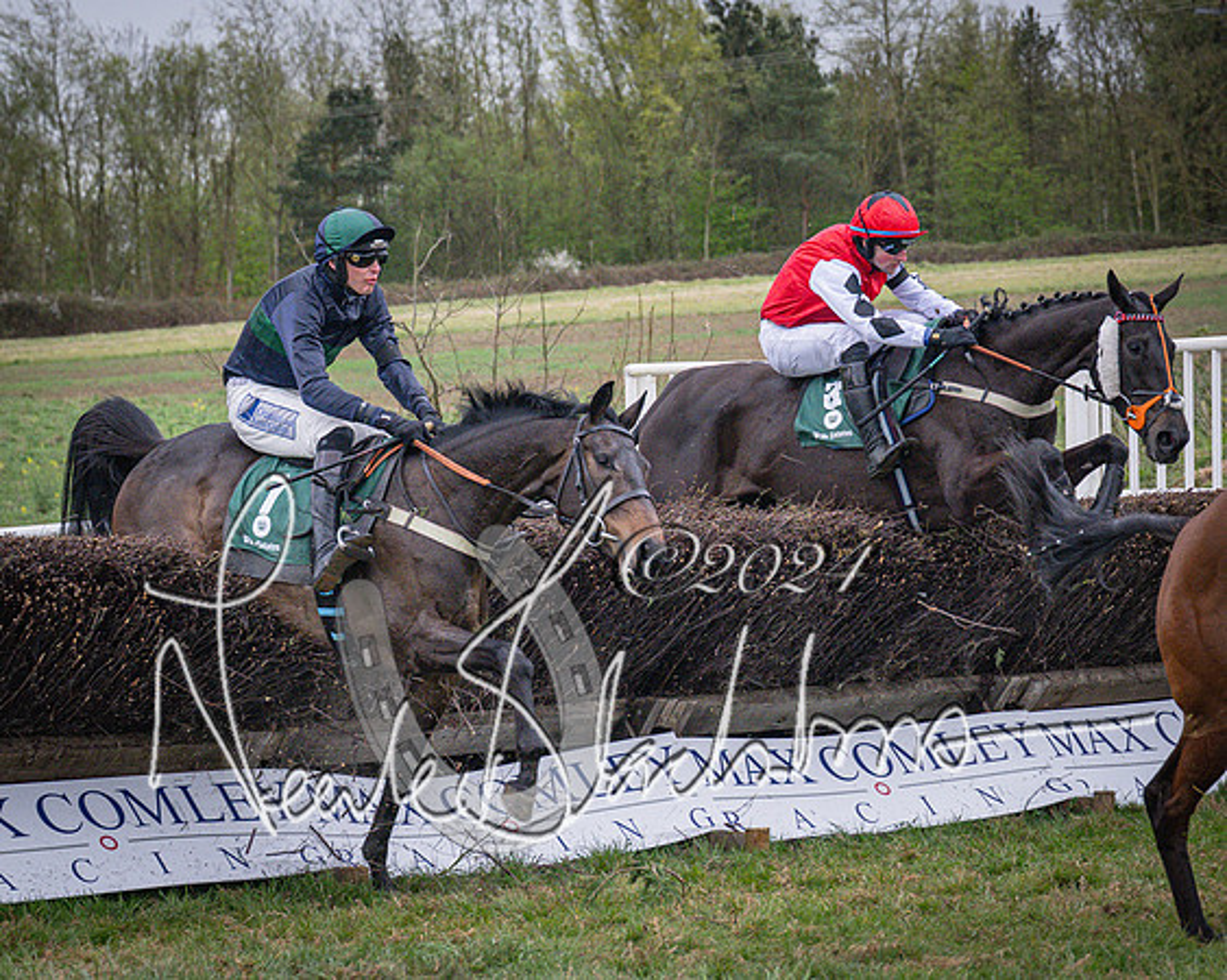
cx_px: 799
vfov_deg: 10.5
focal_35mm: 147
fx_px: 5329
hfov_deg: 13.1
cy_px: 465
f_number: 4
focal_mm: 70
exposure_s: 1/1000
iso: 1600
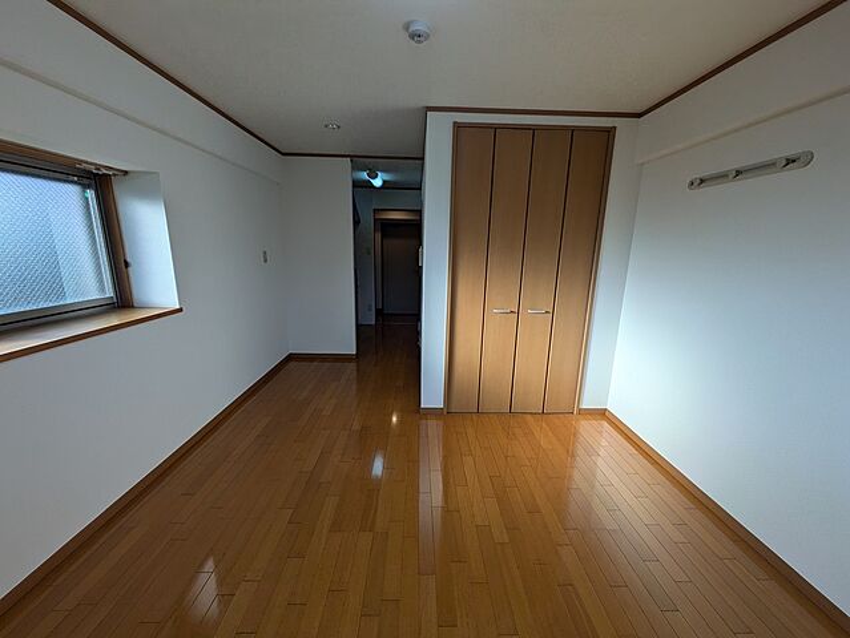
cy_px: 319
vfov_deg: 85.7
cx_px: 425
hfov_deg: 102.0
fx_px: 344
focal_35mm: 14
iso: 50
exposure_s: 1/315
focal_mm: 1.83
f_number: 2.2
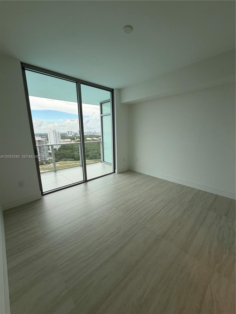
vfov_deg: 102.1
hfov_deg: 85.7
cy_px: 157
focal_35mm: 14
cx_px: 118
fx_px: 127
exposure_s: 1/207
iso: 40
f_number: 2.2
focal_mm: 2.22
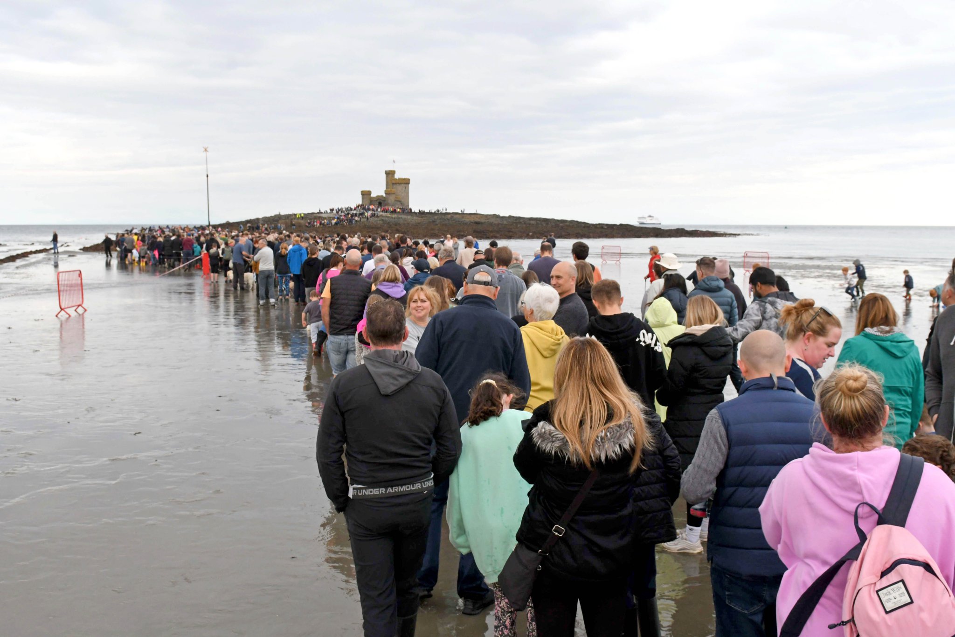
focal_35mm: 36
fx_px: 955
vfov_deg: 36.9
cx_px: 478
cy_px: 318
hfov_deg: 53.1
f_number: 8
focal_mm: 24
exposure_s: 1/250
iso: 1250
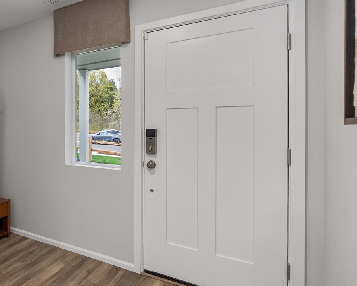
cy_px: 138
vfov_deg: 60.9
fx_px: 243
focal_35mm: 23
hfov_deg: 61.8
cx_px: 39
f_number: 6.3
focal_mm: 13
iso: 1000
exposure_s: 1/13
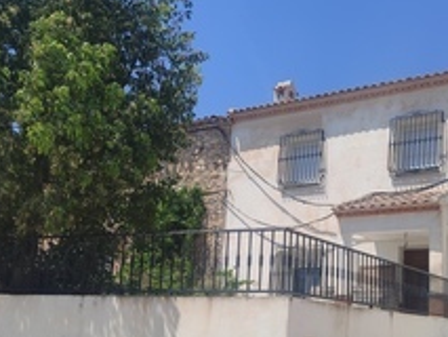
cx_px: 324
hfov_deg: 39.5
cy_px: 230
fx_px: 609
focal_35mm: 47
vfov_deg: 30.6
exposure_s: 1/973
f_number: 1.89
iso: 50
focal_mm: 5.95
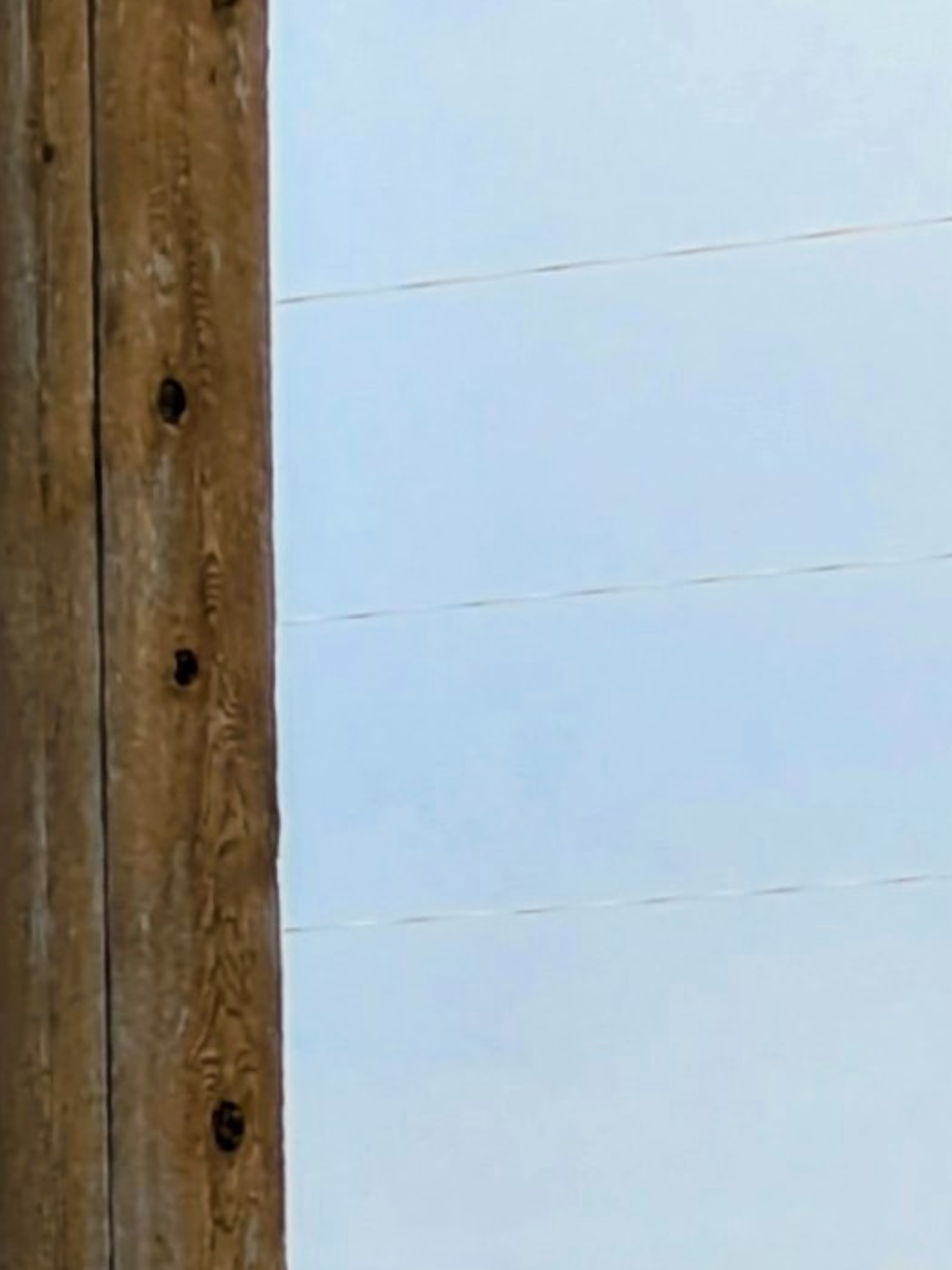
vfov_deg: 5.9
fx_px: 12284
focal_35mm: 335
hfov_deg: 4.4
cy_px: 716
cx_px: -1249
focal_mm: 5.43
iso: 50
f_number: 1.89
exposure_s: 1/1255
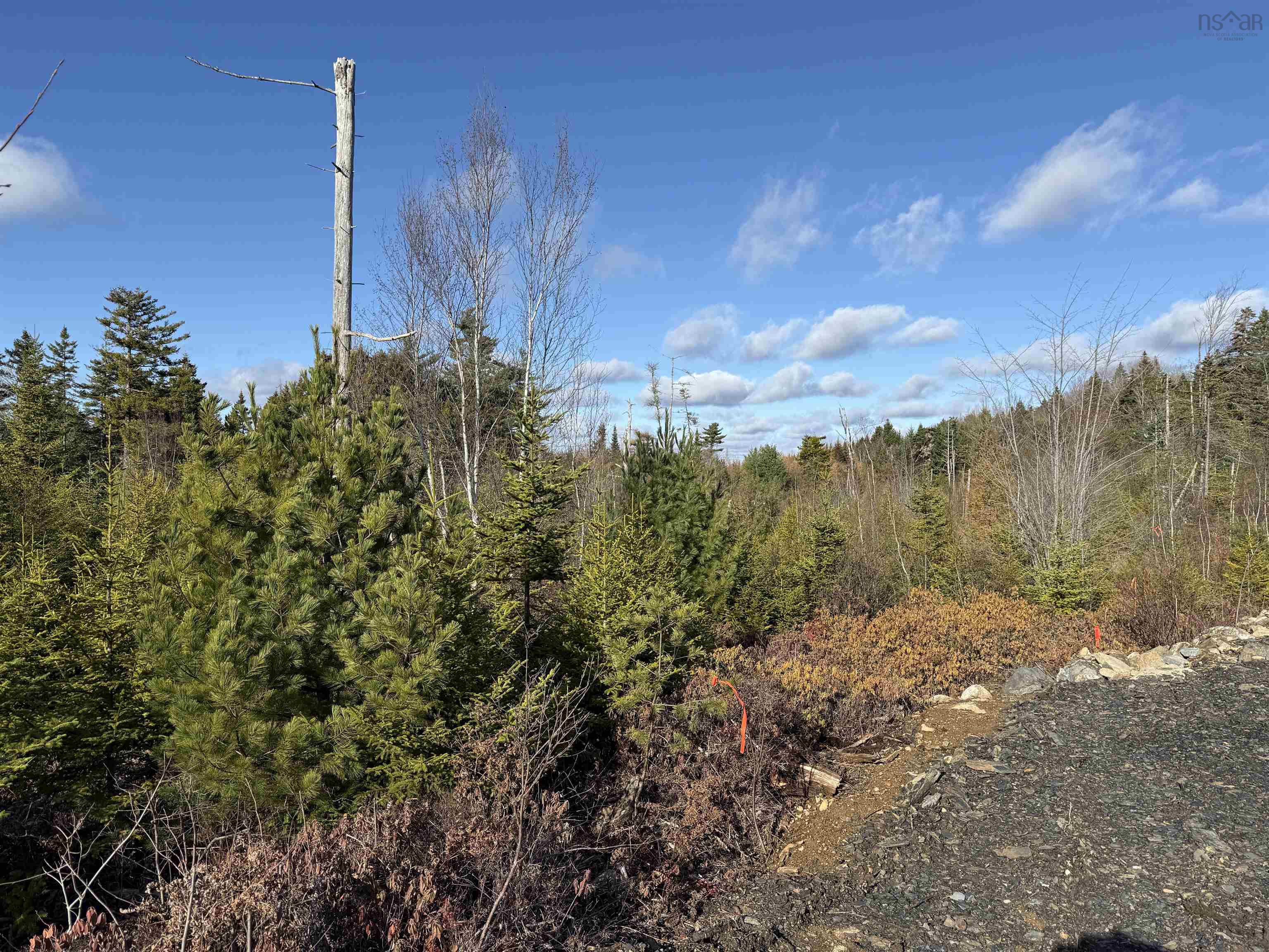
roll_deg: -0.3
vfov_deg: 56.8
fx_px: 880
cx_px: 634
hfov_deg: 71.6
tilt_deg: +0.5
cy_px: 476
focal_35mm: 24
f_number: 1.78
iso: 80
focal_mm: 6.76
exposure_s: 1/4975
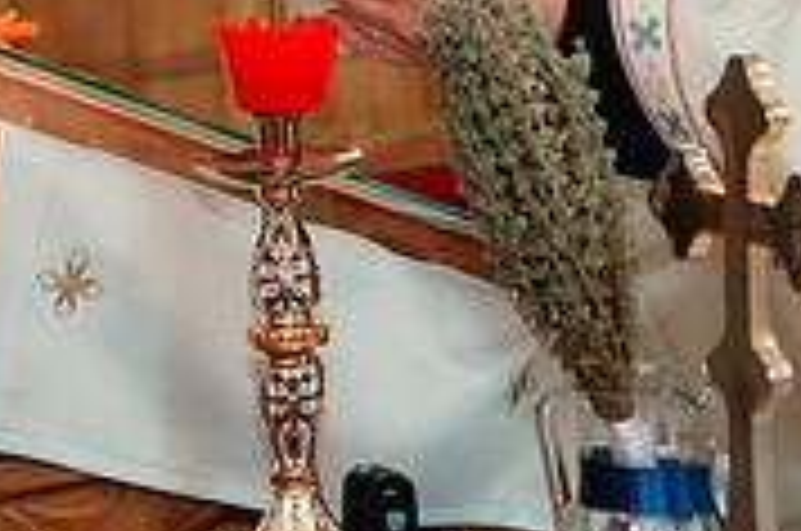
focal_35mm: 163
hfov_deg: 12.6
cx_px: 328
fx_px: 3620
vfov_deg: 8.3
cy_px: -153
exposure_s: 1/250
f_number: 3.5
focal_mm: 50
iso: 2000
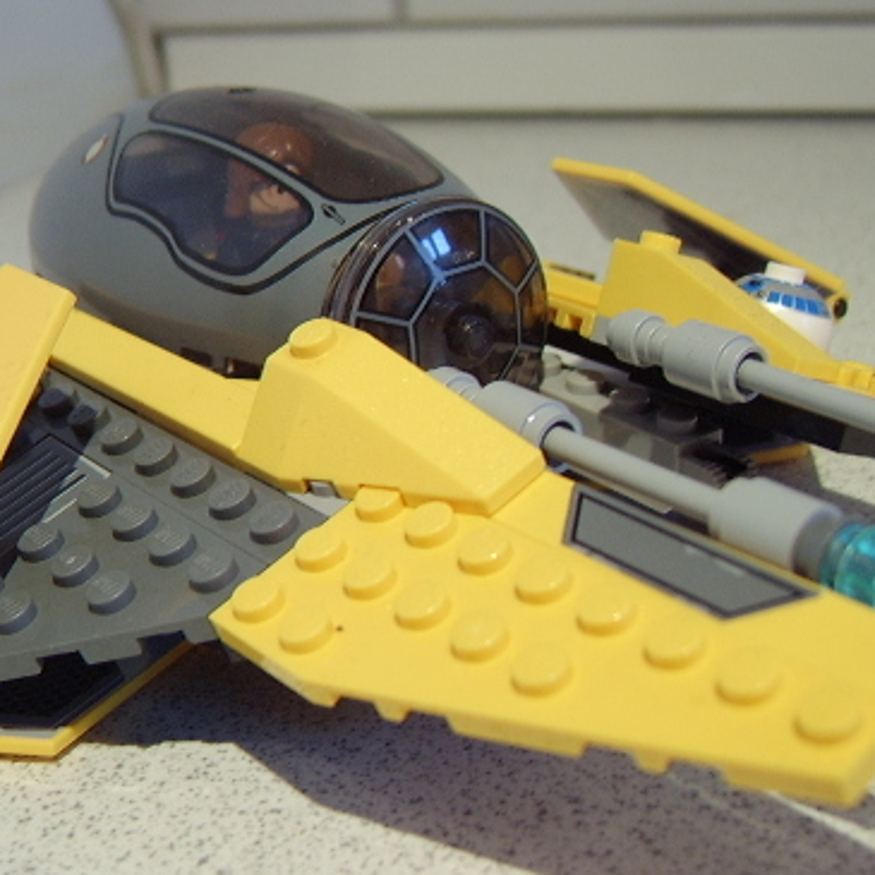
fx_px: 1373
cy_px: 352
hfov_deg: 35.3
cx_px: 381
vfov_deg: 35.2
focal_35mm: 48
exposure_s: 1/16
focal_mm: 8.13
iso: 100
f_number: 2.7
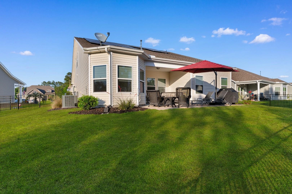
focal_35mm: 19
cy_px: 97
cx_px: 146
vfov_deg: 64.6
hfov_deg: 86.9
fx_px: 154
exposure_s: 1/250
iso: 100
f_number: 8
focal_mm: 13
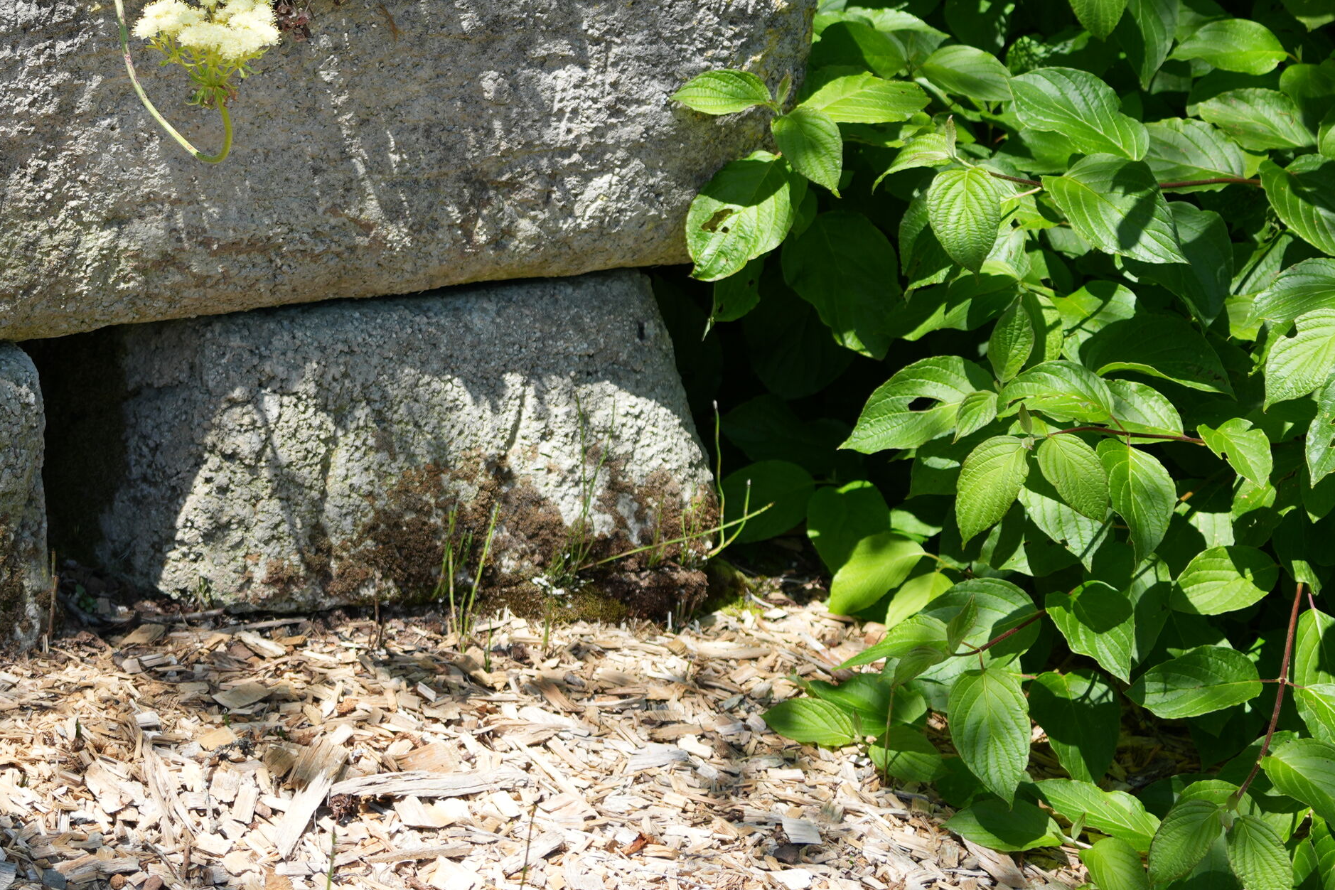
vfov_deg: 11.7
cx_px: 9
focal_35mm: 115
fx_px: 4264
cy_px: -103
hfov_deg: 17.4
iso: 100
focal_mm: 50
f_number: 4.5
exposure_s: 1/250
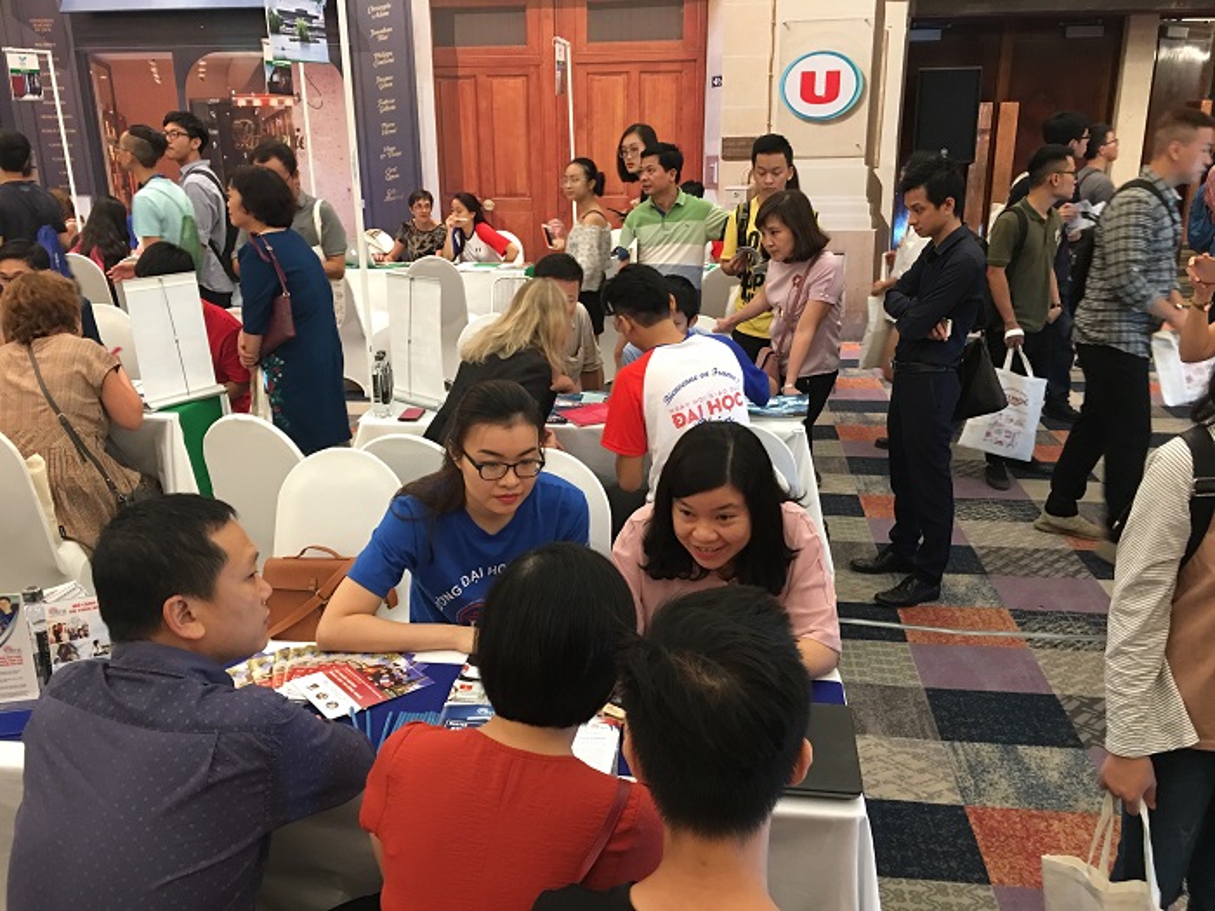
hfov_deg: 61.7
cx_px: 608
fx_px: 1018
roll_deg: +0.2
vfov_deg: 48.2
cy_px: 456
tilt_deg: -16.8
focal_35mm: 29
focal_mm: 4.15
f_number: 2.2
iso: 100
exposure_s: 1/10
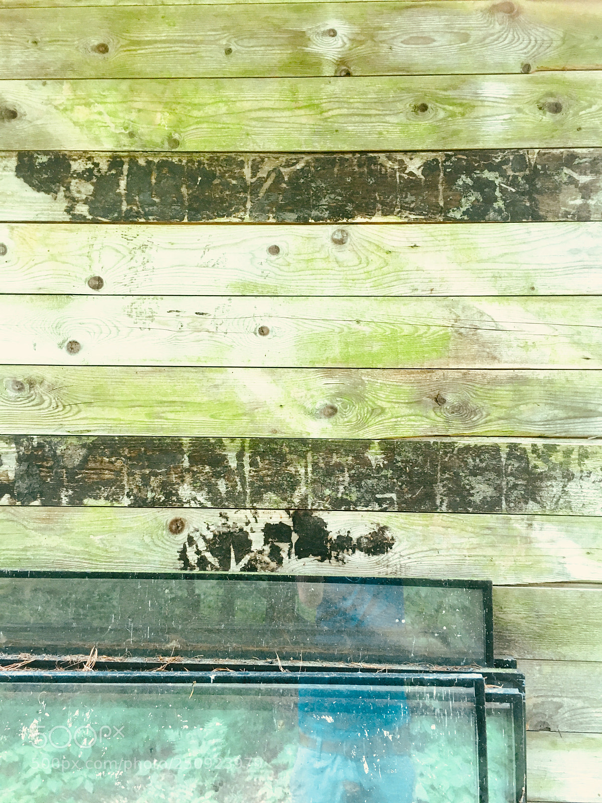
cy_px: 402
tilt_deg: -1.3
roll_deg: -1.0
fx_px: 672
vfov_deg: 61.7
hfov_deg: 48.2
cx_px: 301
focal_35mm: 29
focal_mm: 4.15
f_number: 2.2
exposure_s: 1/33
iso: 125
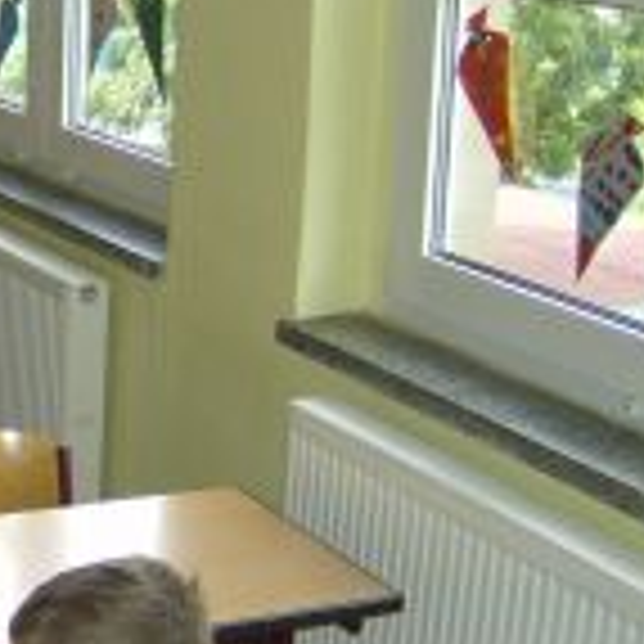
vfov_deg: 19.5
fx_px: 1873
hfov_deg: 18.4
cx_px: -158
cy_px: 356
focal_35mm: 89
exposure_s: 1/60
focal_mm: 6
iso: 200
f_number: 2.8
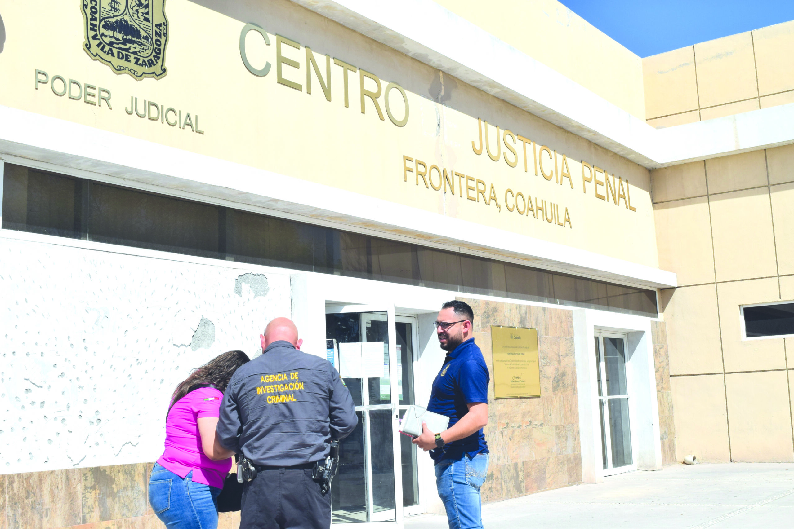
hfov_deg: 42.3
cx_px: 397
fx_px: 1026
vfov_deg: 28.9
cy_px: 264
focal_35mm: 46
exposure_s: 1/640
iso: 200
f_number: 13
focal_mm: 31
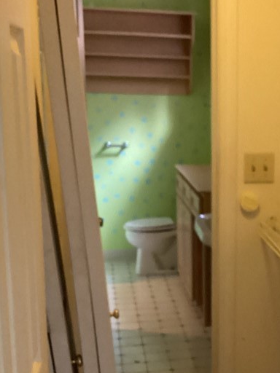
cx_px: 277
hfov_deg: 22.8
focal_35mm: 62
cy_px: 240
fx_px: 669
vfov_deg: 31.0
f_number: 2.4
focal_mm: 3.3
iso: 640
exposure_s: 1/25
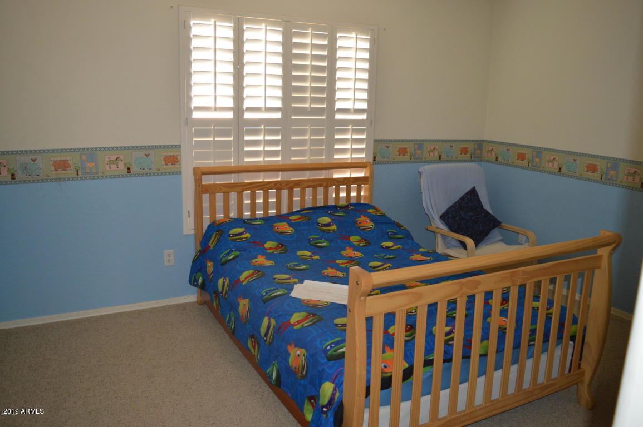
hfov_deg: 67.4
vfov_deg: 47.9
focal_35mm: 27
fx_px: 482
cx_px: 322
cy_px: 214
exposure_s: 1/60
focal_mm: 18
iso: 560
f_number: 3.5
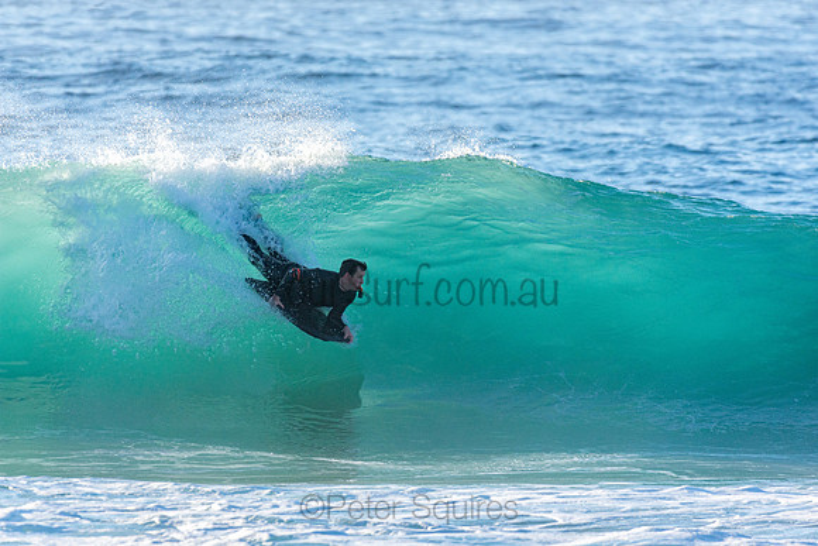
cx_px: 409
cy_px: 273
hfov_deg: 2.7
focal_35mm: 750
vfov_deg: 1.8
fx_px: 17045
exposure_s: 1/1250
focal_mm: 500
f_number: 5.6
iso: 280
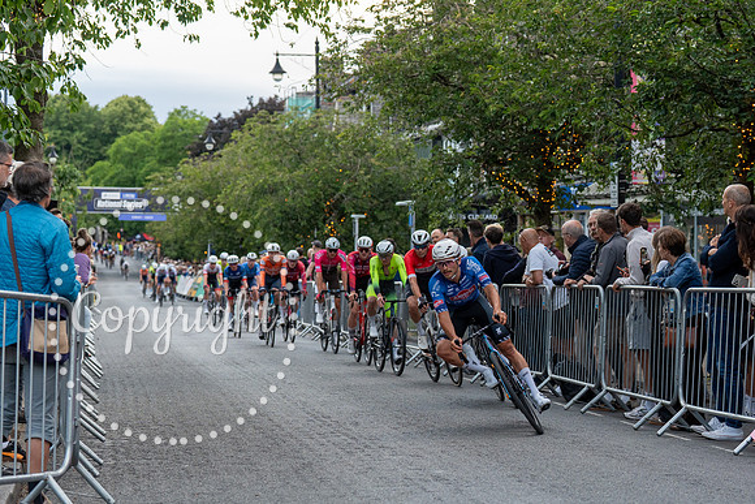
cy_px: 258
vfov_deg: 15.3
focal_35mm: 90
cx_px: 452
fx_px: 1879
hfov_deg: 22.7
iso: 1600
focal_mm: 70
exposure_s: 1/800
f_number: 3.5
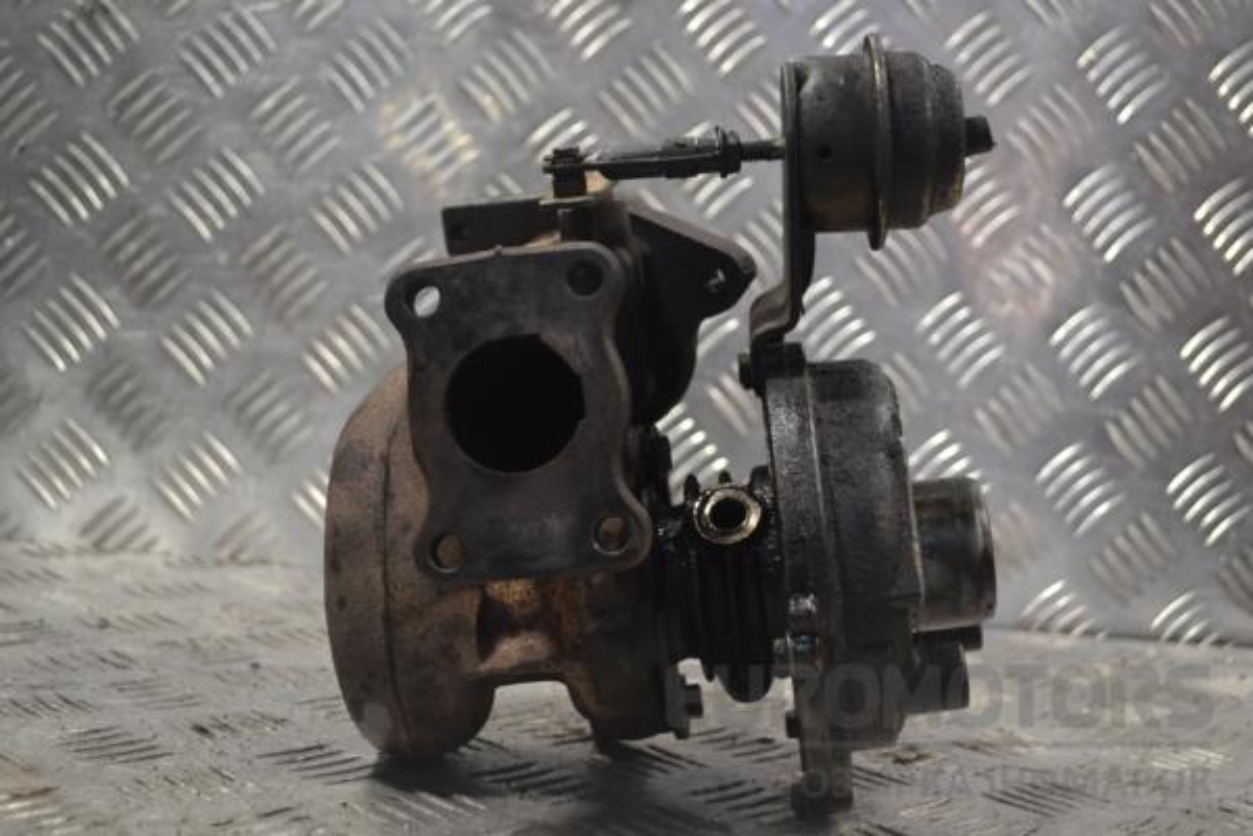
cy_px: 418
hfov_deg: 38.9
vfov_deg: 26.5
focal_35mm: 51
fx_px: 1775
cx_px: 626
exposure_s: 1/100
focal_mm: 34
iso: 400
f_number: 5
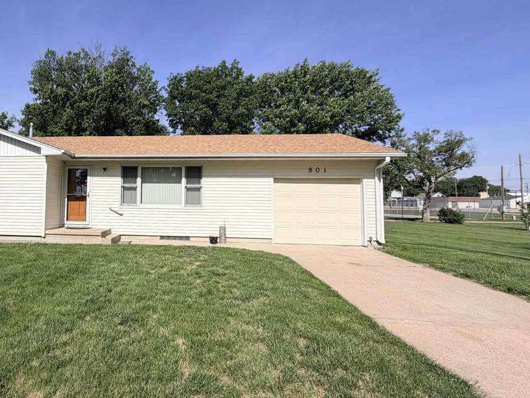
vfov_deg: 61.0
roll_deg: +0.4
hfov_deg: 73.1
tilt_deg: +2.0
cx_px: 159
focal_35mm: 22
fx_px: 337
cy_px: 183
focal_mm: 2.22
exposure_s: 1/1167
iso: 20
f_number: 2.2
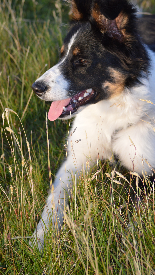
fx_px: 957
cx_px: 106
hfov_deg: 9.3
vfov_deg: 16.4
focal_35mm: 131
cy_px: 103
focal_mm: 66
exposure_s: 1/200
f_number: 4.5
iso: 100
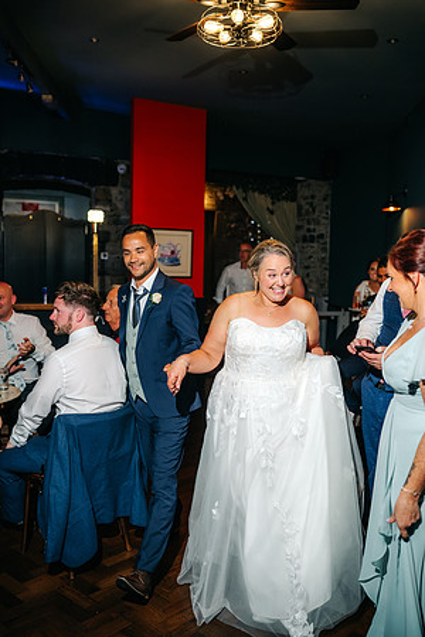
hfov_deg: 37.9
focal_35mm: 35
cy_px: 318
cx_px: 212
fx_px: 620
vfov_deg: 54.4
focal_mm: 35
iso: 320
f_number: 2.2
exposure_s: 1/200
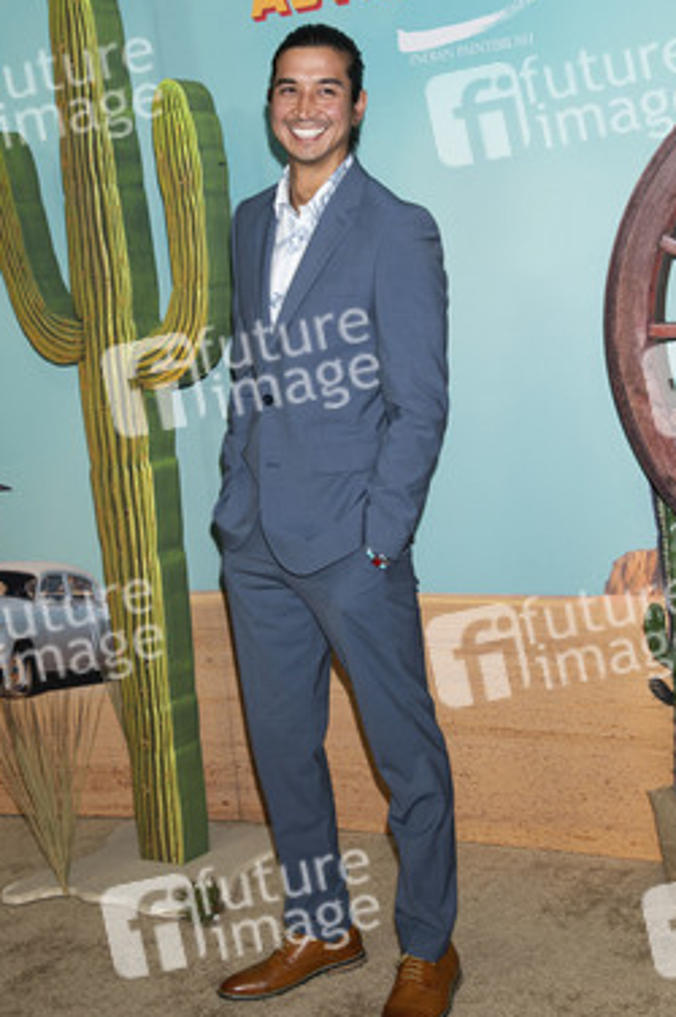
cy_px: 508
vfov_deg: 40.4
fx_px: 1383
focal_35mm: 49
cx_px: 319
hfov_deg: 27.5
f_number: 6.3
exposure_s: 1/200
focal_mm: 46
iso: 400
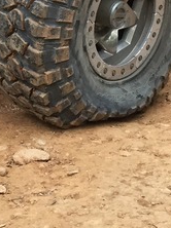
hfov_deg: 10.9
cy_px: -132
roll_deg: +5.7
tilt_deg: -11.6
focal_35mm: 134
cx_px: -13
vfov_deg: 13.7
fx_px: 884
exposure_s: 1/30
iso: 32
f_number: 2.2
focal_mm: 4.15
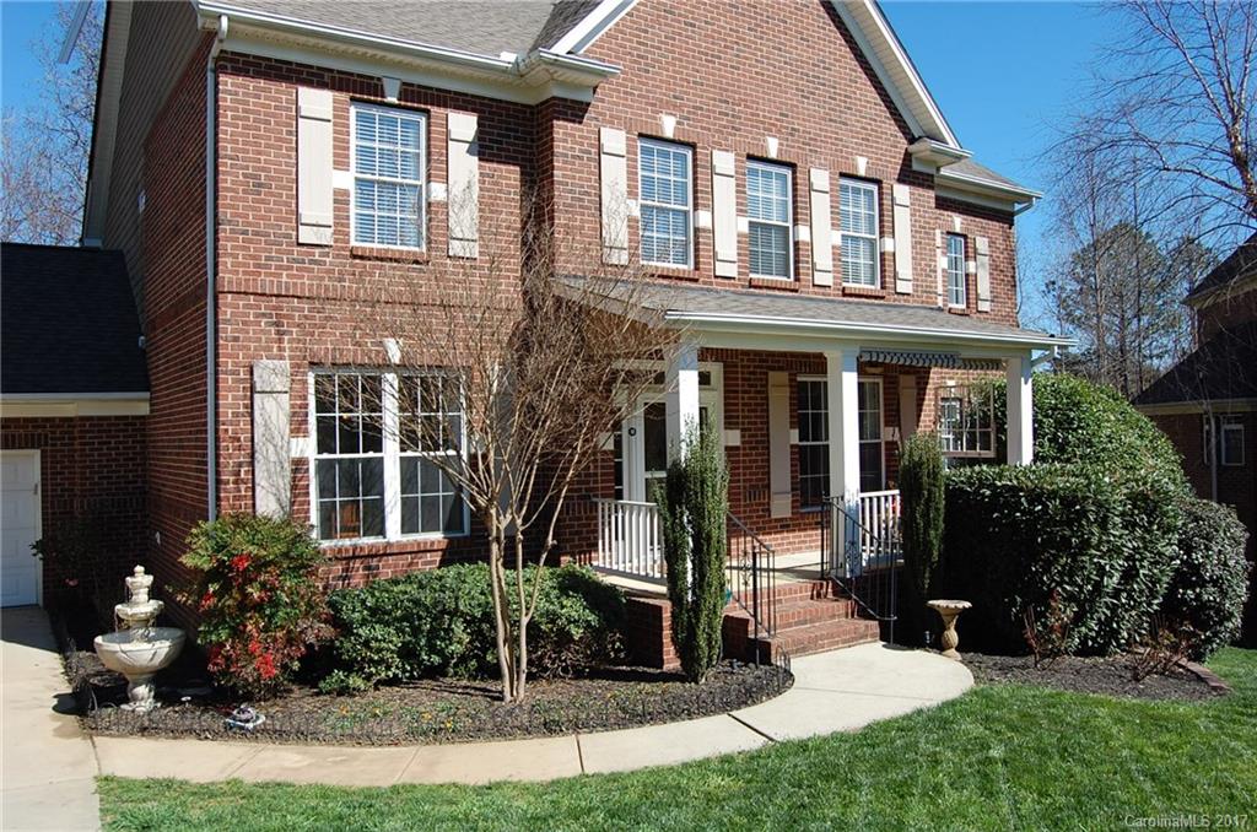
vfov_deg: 47.7
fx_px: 941
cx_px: 628
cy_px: 416
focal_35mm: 27
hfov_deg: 67.5
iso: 200
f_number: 9
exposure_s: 1/320
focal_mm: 18
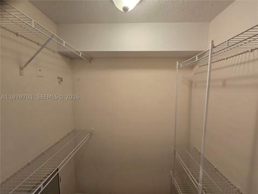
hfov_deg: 106.2
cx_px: 129
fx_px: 97
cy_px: 97
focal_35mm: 13
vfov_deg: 89.9
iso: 160
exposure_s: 1/60
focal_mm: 2.2
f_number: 2.2
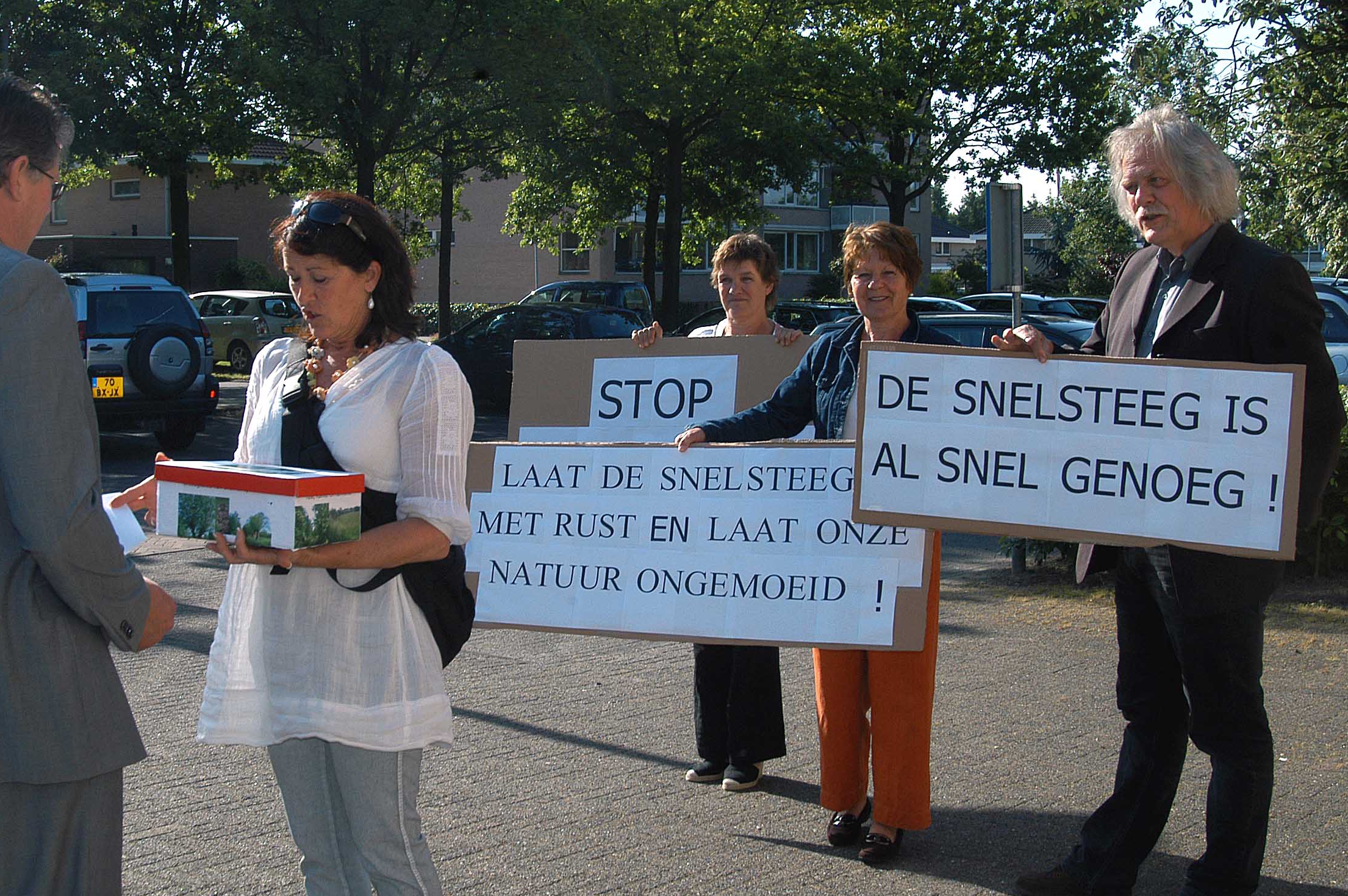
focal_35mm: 49
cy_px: 414
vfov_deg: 27.5
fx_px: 1833
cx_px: 579
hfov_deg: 40.3
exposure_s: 1/180
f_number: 9
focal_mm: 24
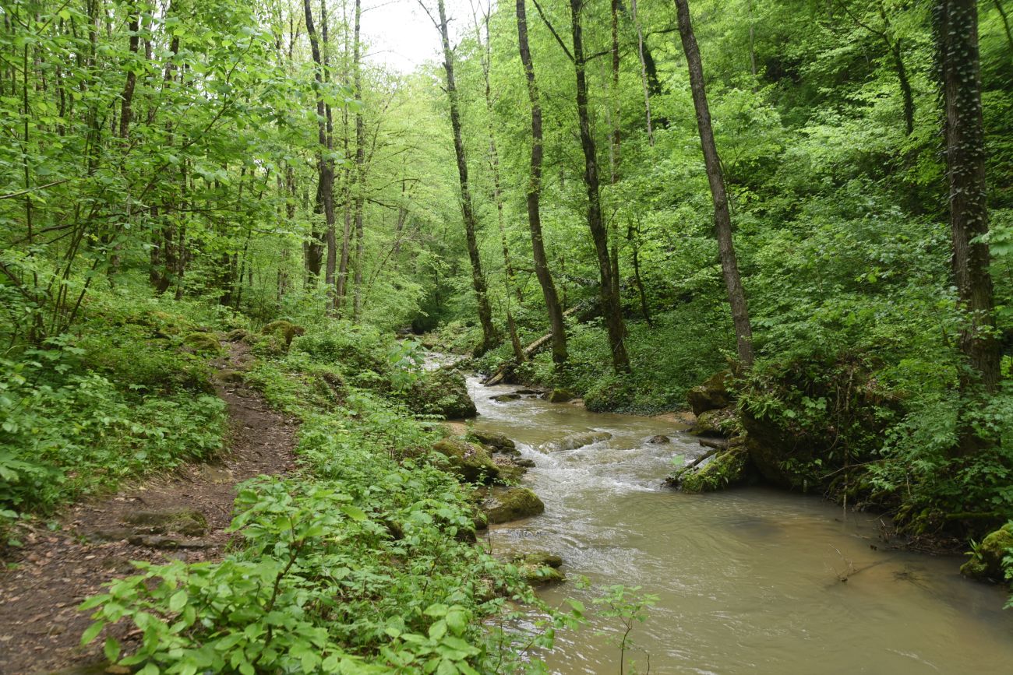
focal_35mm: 31
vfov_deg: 42.3
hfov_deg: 60.3
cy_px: 338
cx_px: 506
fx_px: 872
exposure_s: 1/400
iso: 800
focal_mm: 31
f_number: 5
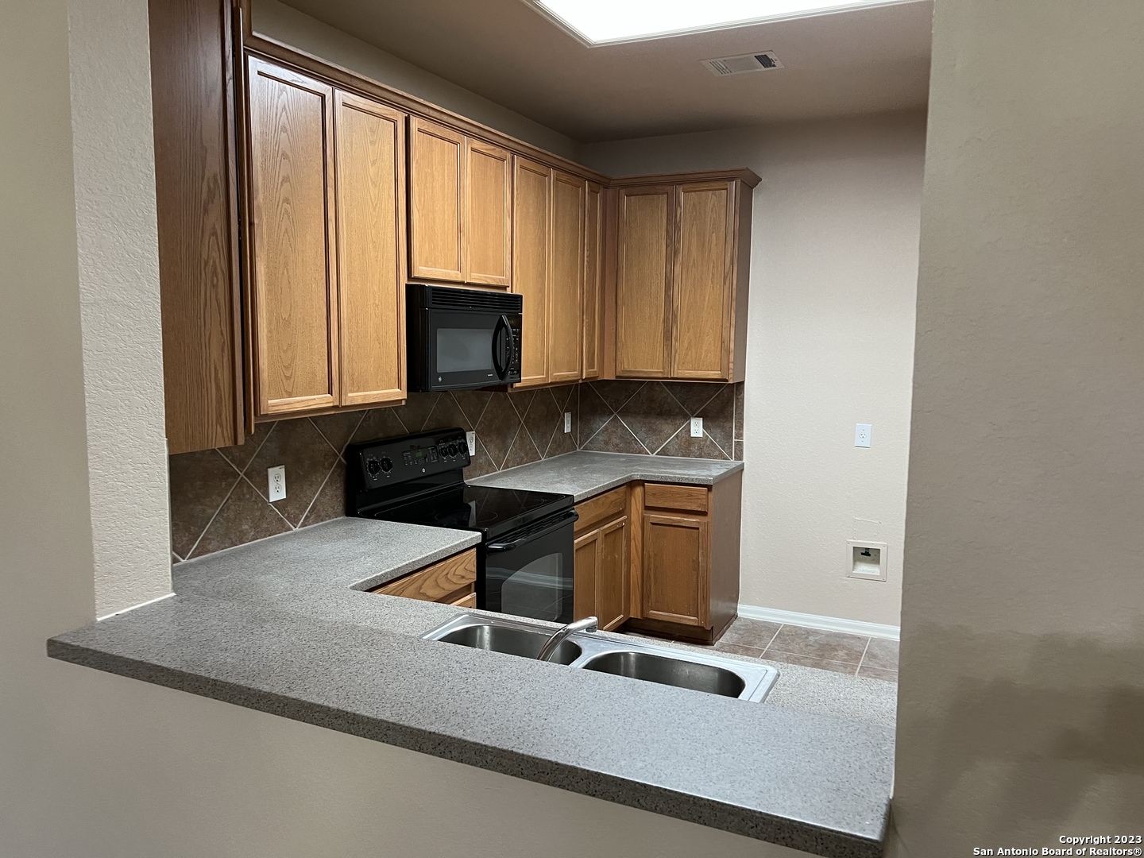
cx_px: 572
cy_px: 429
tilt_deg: -7.4
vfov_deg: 53.1
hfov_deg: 67.3
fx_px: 859
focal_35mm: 26
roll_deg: -0.2
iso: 160
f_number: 1.5
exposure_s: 1/60
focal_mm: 5.7
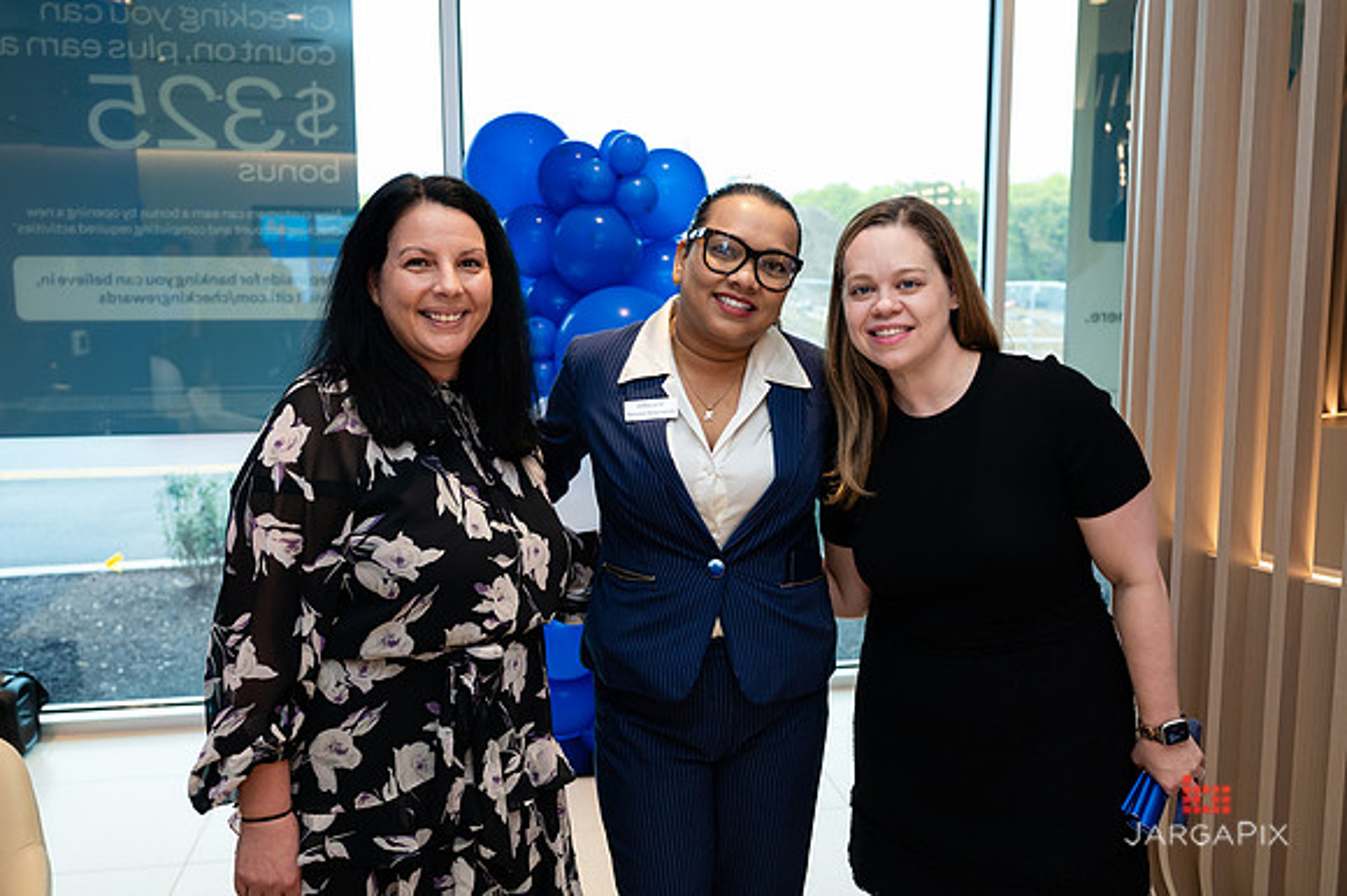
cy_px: 432
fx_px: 1224
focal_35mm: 33
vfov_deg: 40.2
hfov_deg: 57.6
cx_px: 697
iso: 500
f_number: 3.5
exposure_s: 1/200
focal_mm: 31.5
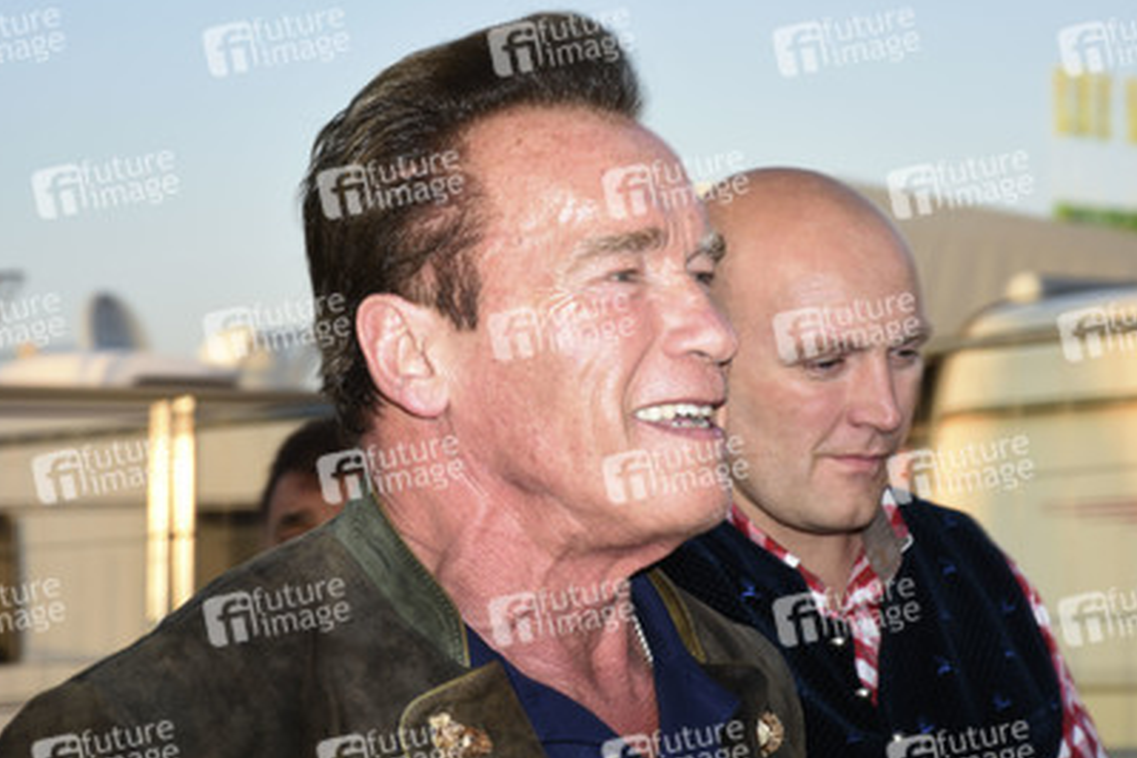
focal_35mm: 105
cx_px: 600
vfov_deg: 13.0
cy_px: 399
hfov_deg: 19.5
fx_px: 3316
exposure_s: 1/160
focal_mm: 62
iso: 100
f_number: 5.3
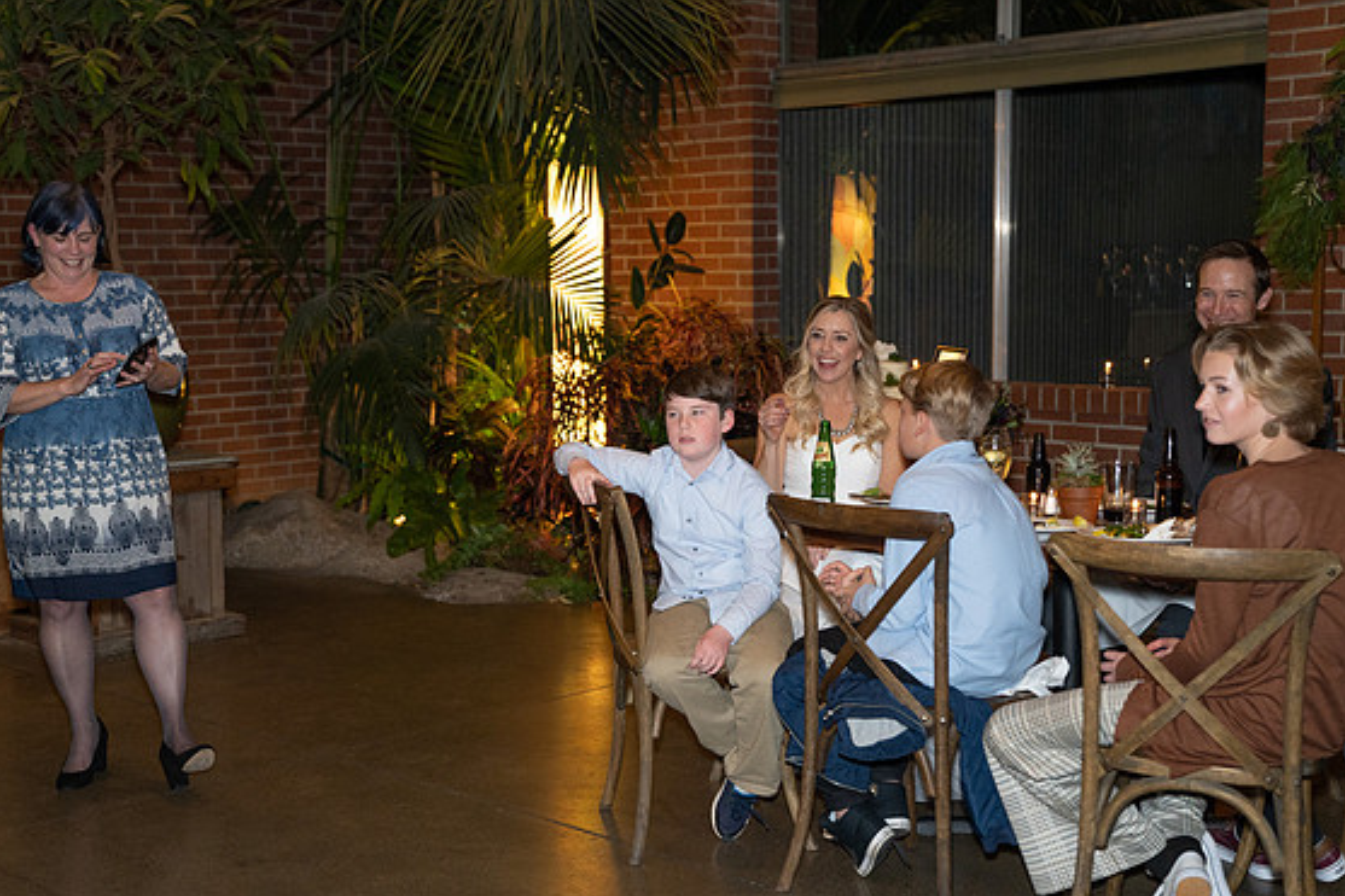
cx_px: 650
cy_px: 455
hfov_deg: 39.6
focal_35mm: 50
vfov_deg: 27.0
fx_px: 1867
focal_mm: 48
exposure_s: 1/125
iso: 2000
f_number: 2.8
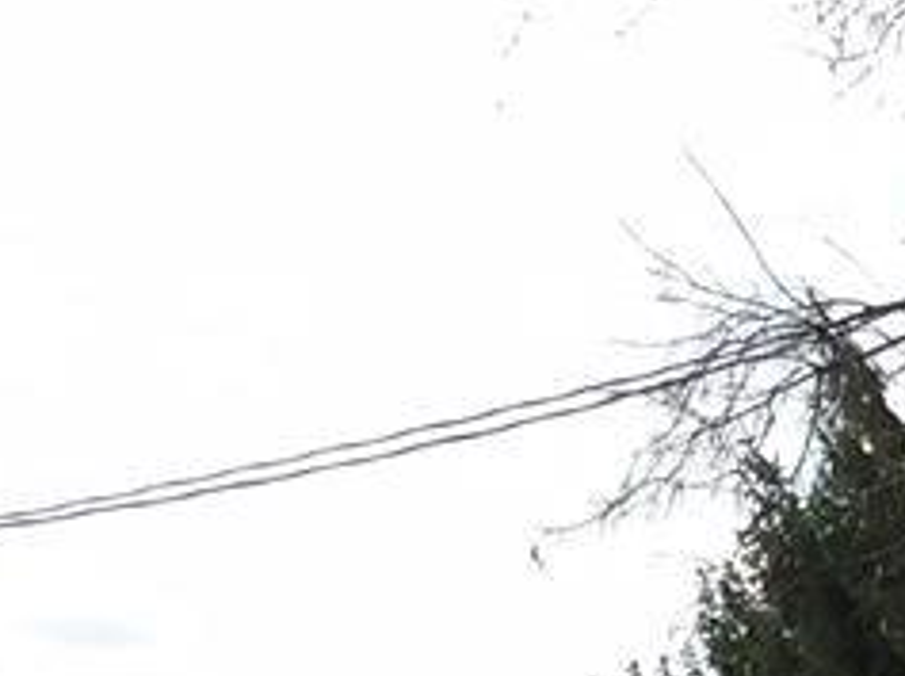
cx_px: 2051
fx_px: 5221
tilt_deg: -7.3
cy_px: 1940
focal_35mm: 200
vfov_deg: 6.8
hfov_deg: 9.1
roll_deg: -0.6
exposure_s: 1/964
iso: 32
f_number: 2.2
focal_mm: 4.15
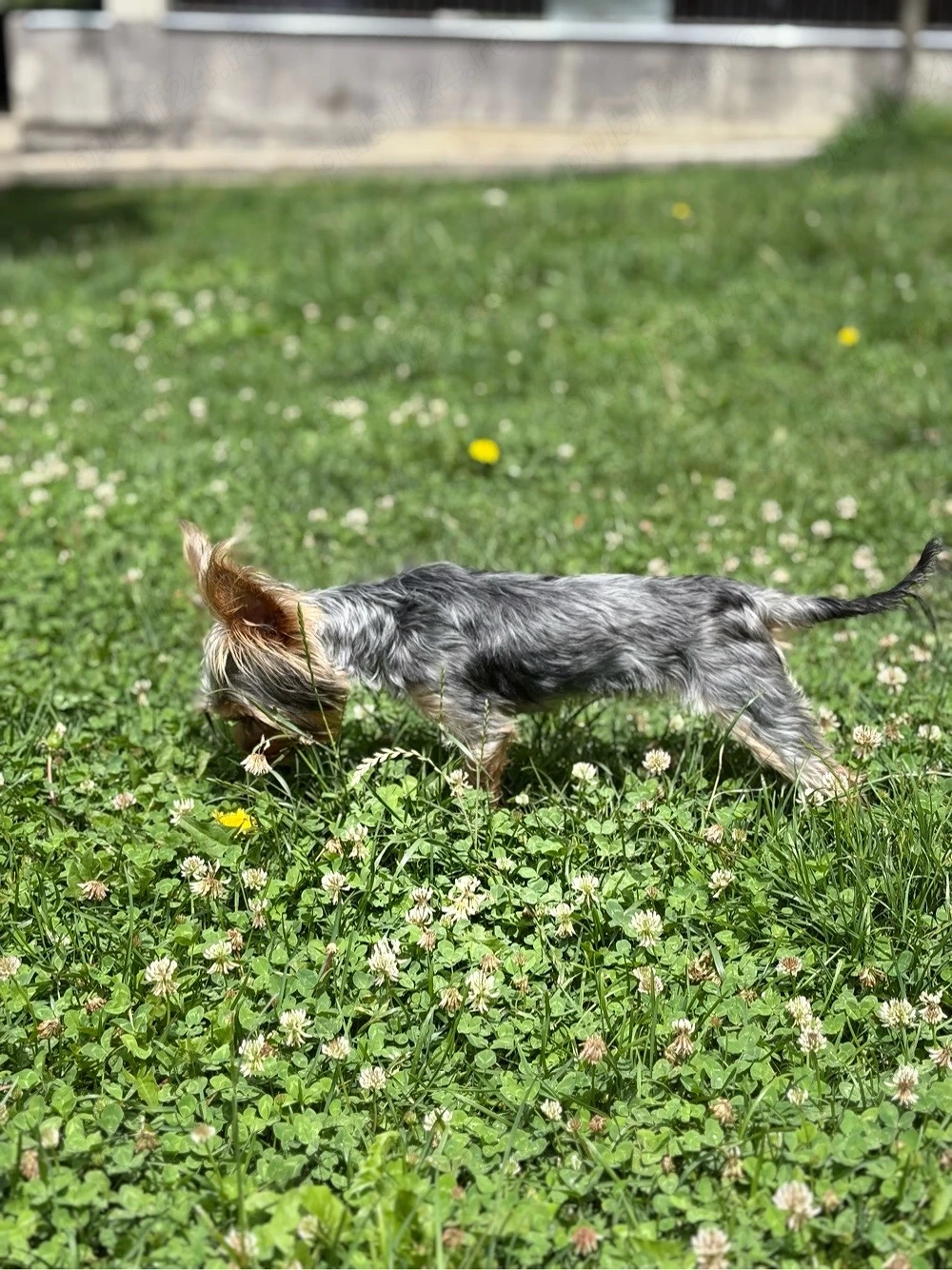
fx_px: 1907
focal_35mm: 52
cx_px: 476
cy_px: 635
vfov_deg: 36.8
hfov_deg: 28.0
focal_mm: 5.96
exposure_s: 1/2994
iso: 32
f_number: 1.6
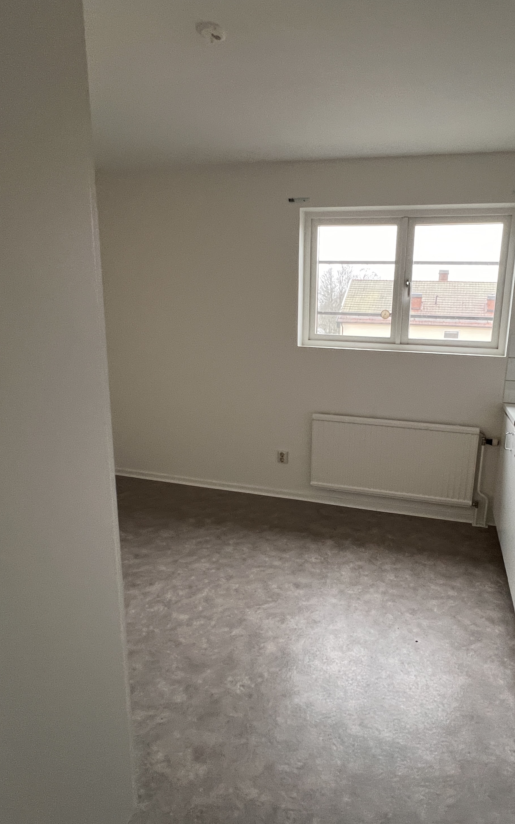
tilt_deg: -11.3
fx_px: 427
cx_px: 339
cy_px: 415
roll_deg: +0.2
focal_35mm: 19
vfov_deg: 88.0
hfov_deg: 60.9
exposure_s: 1/50
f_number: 1.8
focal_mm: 1.57
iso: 250
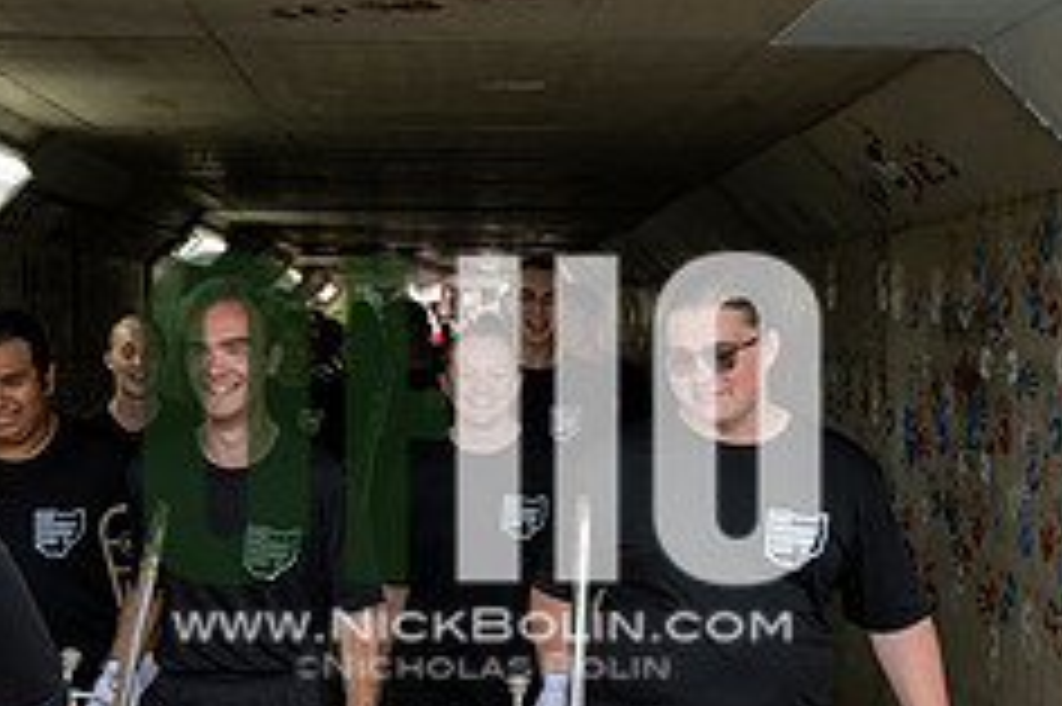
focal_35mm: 59
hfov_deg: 33.9
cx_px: 482
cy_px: 465
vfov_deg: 22.9
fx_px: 1739
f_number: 4
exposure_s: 1/800
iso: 800
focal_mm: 24
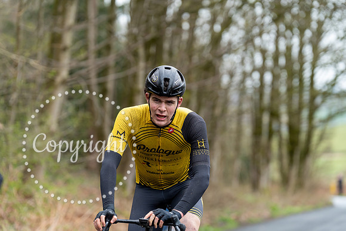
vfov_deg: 9.3
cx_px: 173
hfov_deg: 13.9
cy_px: 116
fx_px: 1423
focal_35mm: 148
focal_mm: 148
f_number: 3.5
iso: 1000
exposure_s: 1/1000
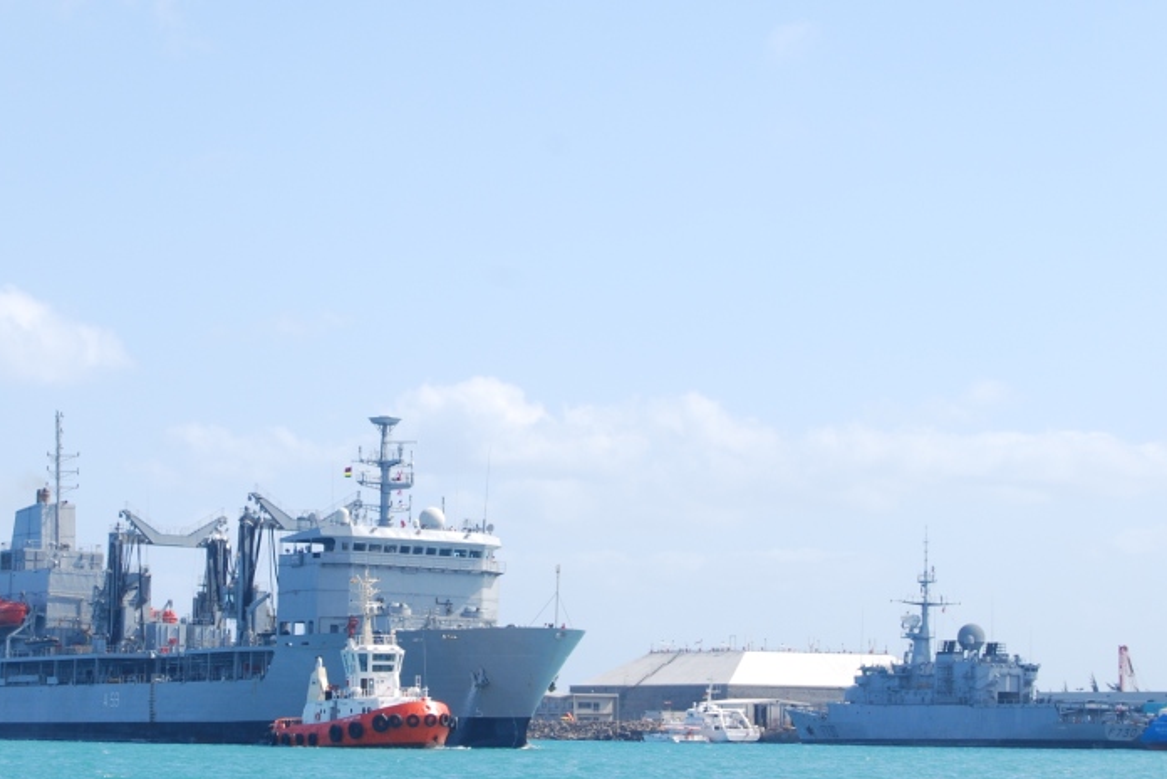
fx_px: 3438
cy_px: 386
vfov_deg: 12.9
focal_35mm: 106
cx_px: 428
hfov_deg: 19.2
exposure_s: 1/320
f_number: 8
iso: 200
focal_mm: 48
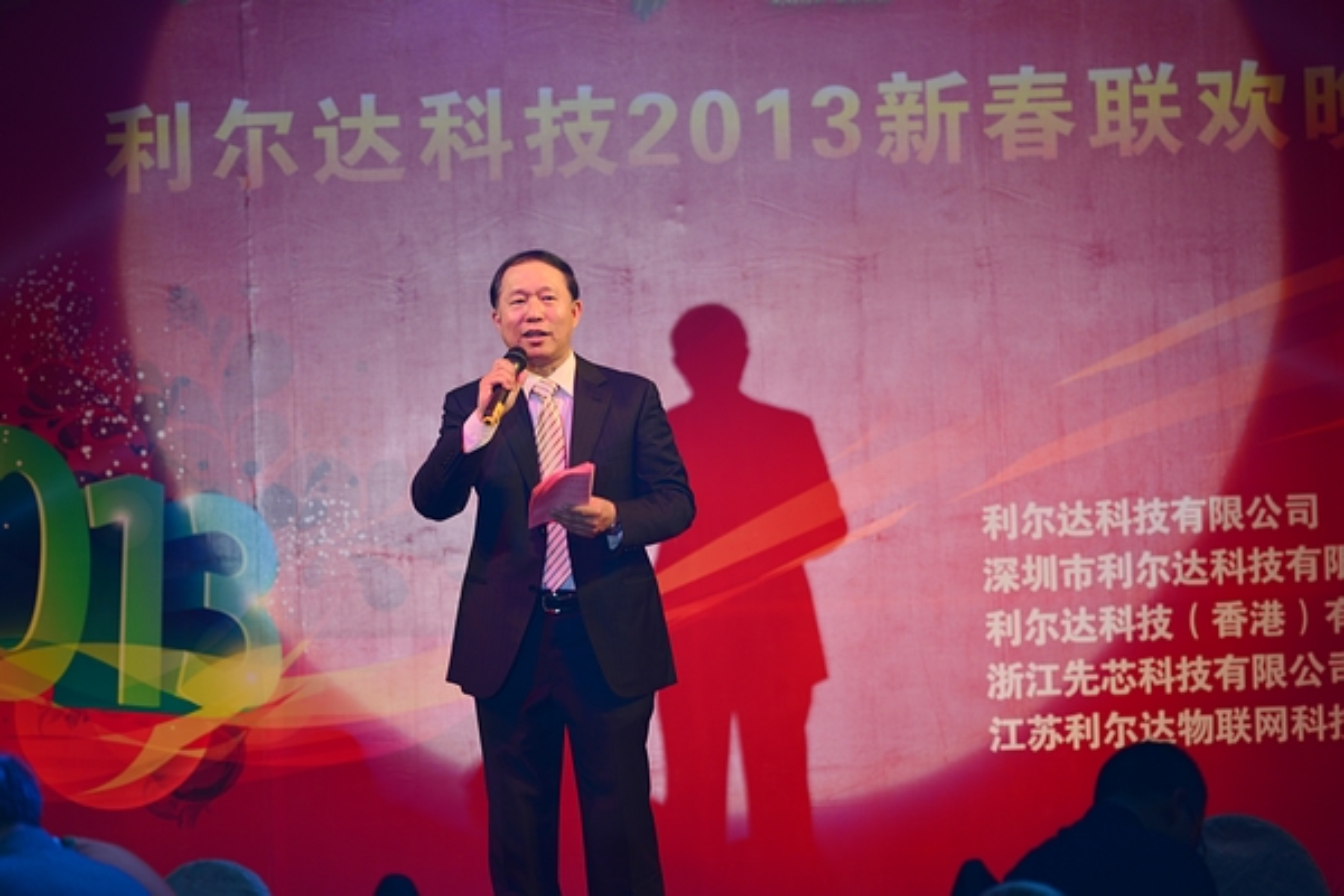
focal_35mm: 160
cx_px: 672
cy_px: 448
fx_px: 5973
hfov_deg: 12.8
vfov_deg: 8.6
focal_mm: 160
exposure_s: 1/80
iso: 160
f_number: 4
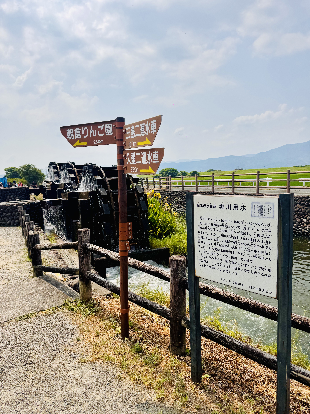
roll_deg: +2.3
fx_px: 287
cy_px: 207
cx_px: 155
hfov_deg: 56.8
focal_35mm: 24
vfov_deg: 71.6
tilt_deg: -7.6
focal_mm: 6.76
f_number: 1.78
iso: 80
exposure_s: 1/9009
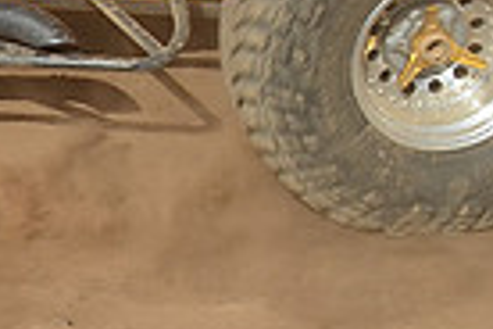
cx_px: -343
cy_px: -190
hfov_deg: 15.9
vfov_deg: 11.5
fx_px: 1547
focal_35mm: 113
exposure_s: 1/640
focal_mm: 18
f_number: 7.1
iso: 200
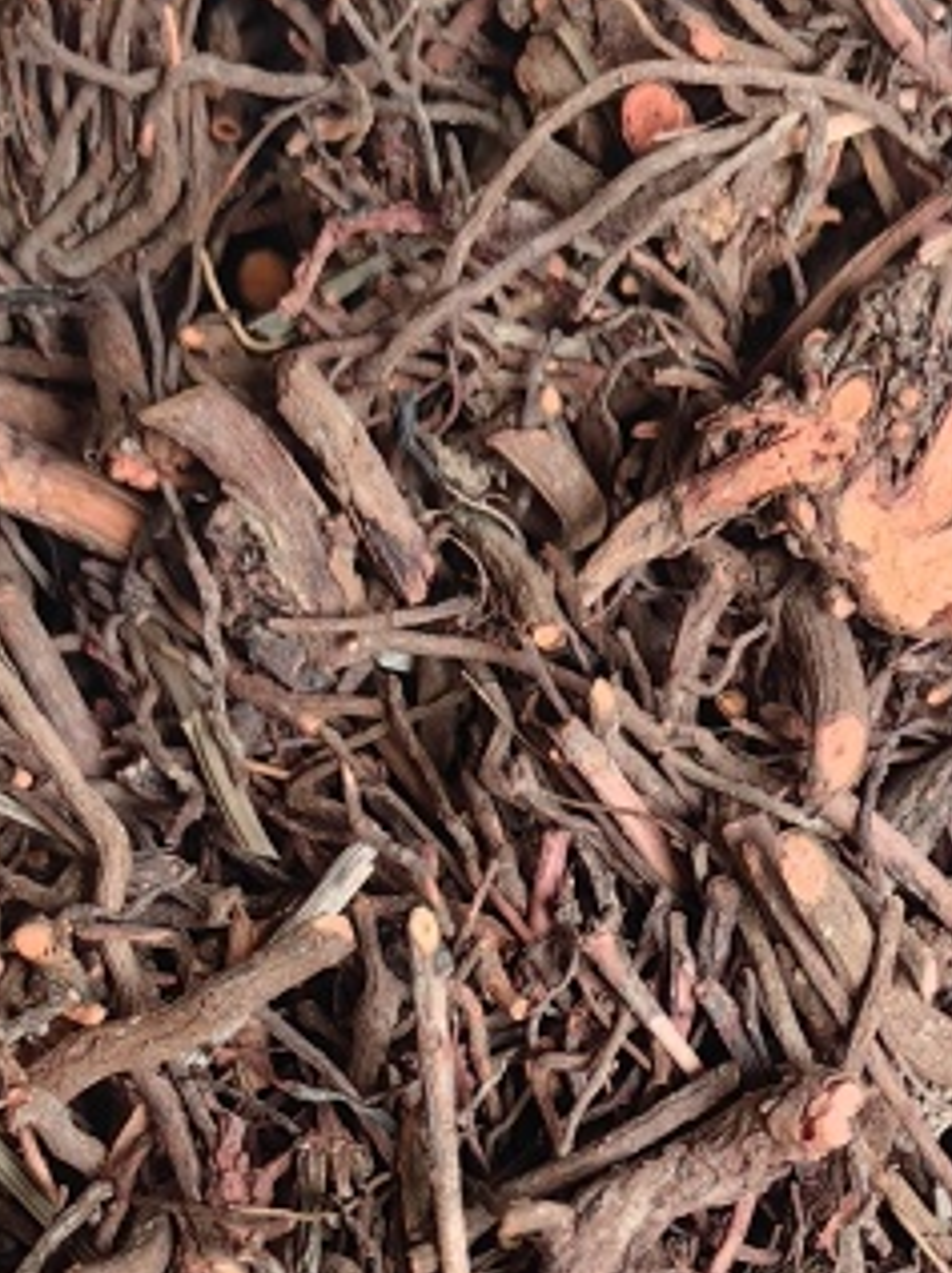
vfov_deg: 20.8
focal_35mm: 91
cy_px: 1311
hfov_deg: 16.0
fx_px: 3344
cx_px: 852
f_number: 2
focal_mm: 5.75
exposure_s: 1/100
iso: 64
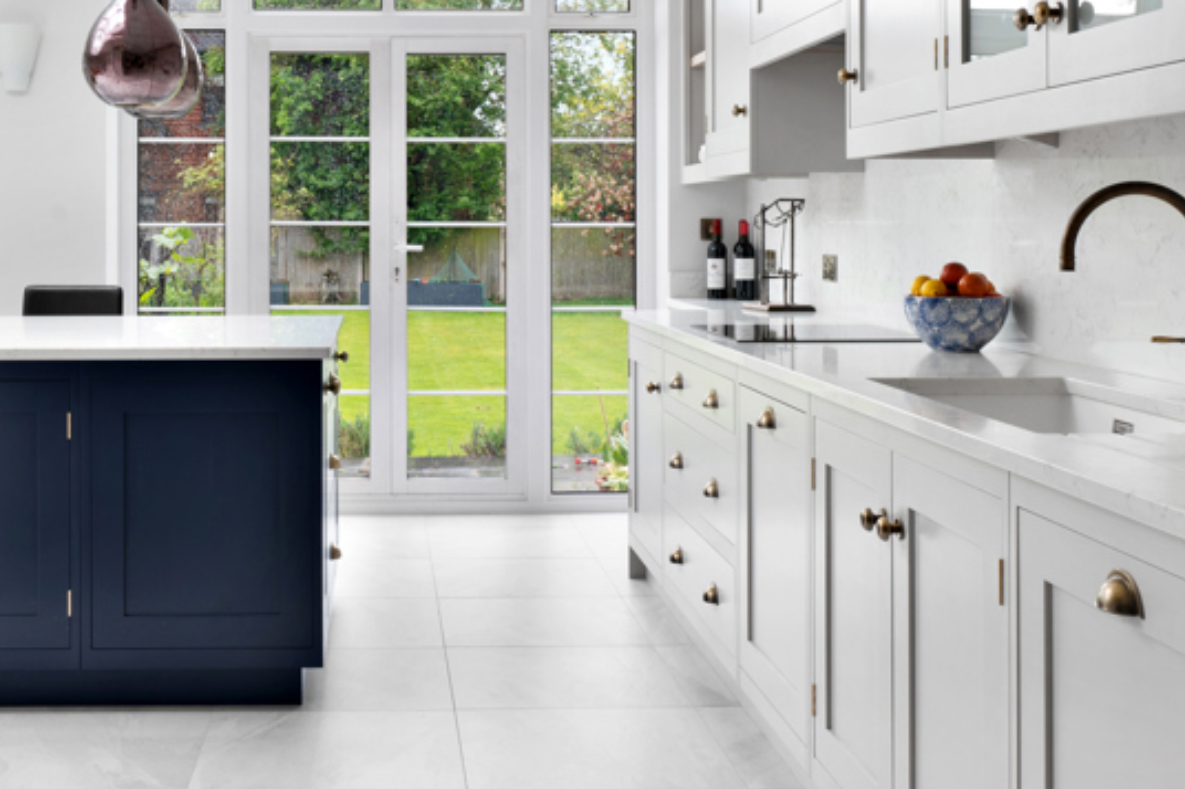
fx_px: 1547
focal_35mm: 47
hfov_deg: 41.5
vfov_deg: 28.3
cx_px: 420
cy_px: 225
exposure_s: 1/3.33
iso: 200
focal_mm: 21
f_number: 10
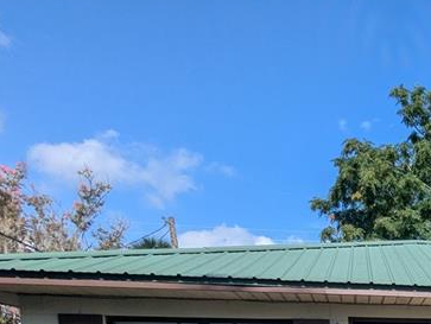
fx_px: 561
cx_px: 507
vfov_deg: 26.2
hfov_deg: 34.4
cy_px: 446
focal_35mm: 45
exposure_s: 1/1661
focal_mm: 2.35
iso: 48
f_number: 2.2
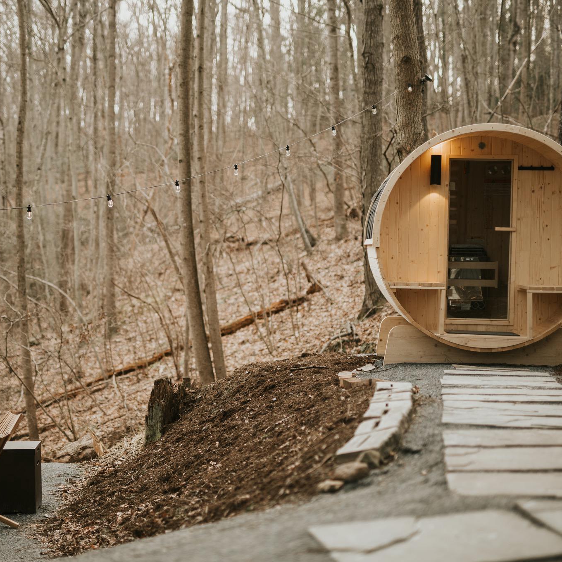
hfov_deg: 26.8
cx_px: 212
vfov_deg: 26.9
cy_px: 282
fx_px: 1176
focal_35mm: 64
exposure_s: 1/800
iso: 200
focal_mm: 50
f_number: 1.4
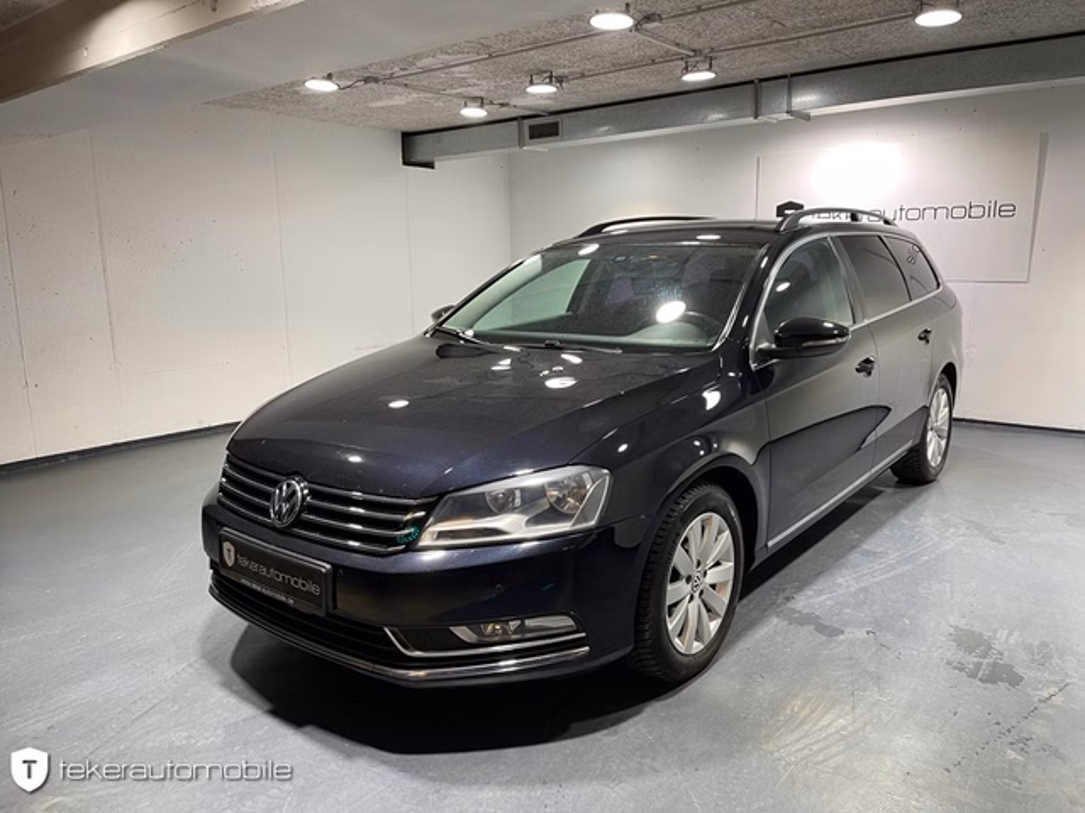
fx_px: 815
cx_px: 542
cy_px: 406
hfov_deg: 67.3
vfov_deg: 53.1
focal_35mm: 26
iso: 80
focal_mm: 5.1
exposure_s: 1/50
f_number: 1.6
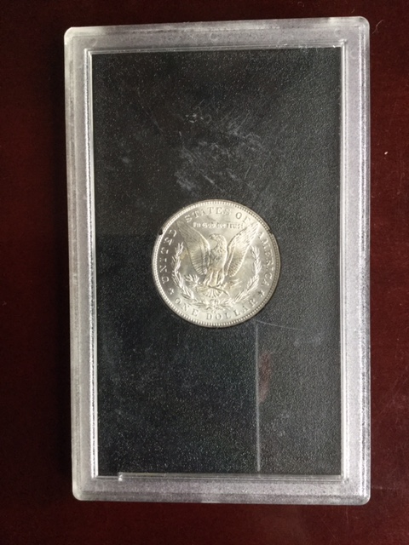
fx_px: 488
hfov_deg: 45.4
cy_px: 272
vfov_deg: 58.4
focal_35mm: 31
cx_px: 204
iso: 125
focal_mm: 3.3
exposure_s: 1/30
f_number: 2.4
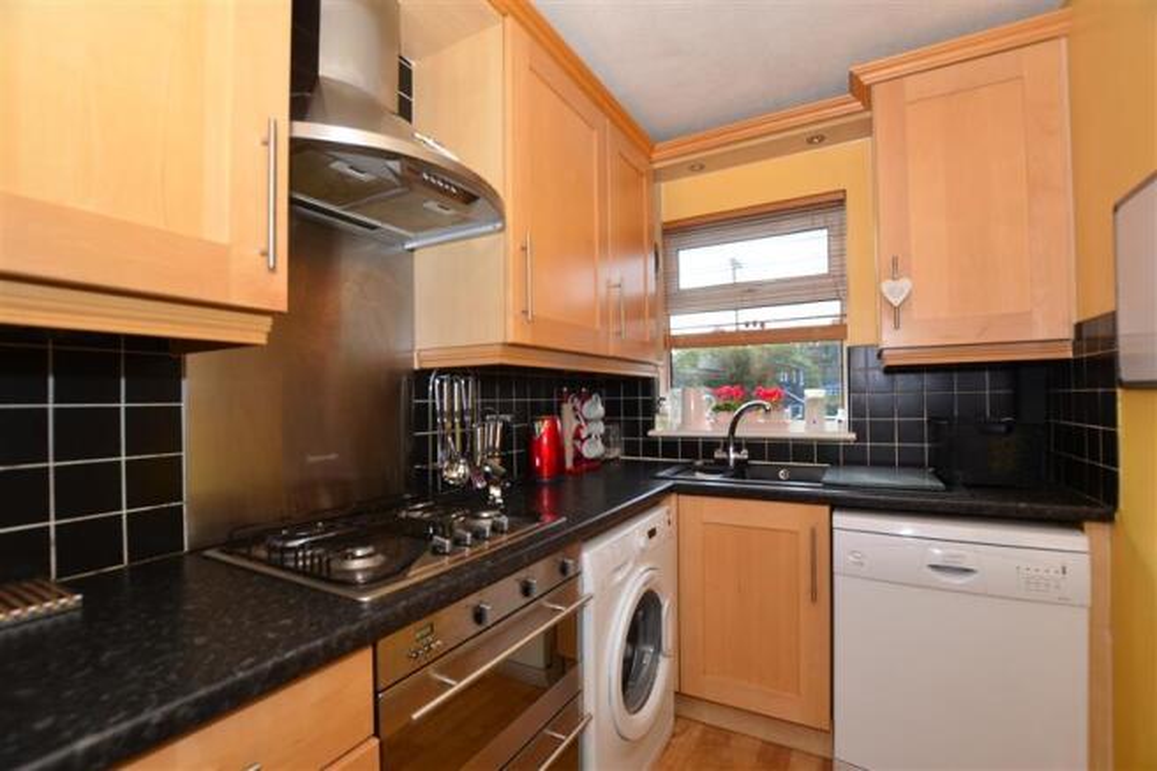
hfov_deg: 100.4
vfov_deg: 77.3
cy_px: 386
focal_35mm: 15
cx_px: 578
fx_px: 482
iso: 200
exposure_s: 1/100
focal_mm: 10
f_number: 5
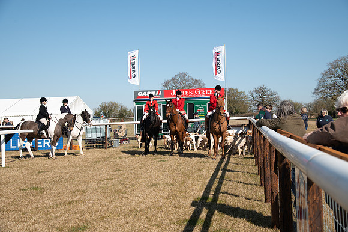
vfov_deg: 28.0
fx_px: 464
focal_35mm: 48
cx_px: 174
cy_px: 116
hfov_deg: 41.1
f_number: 5
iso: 64
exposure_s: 1/250
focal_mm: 48
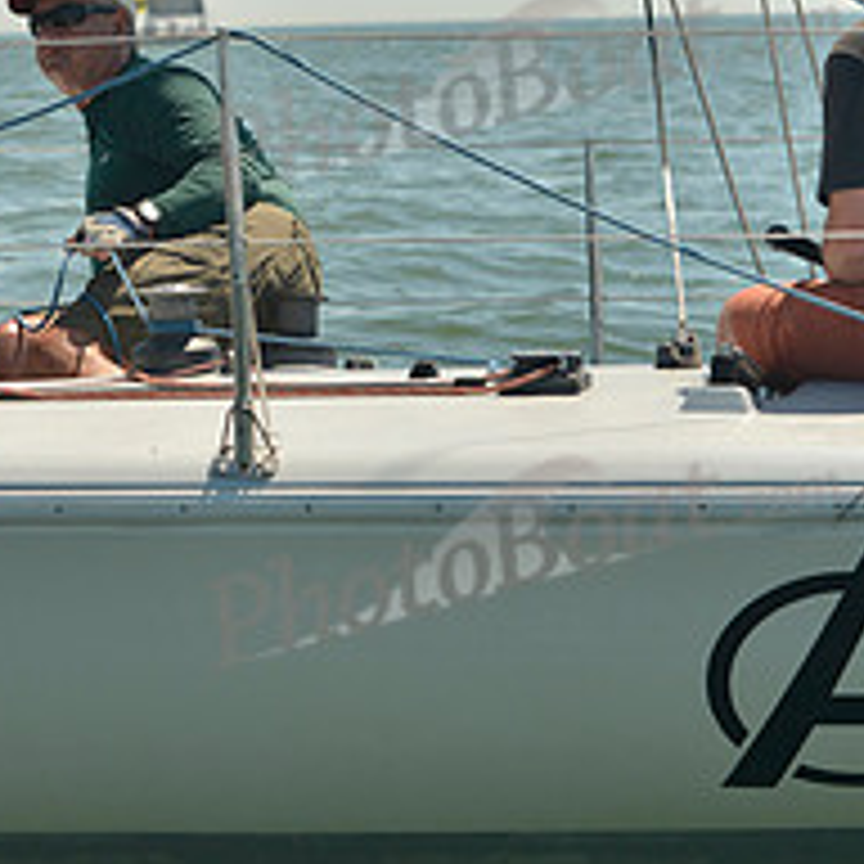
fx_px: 5648
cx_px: -22
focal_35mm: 200
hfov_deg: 8.7
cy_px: 380
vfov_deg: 8.7
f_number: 5.6
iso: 200
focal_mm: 78
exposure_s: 1/640
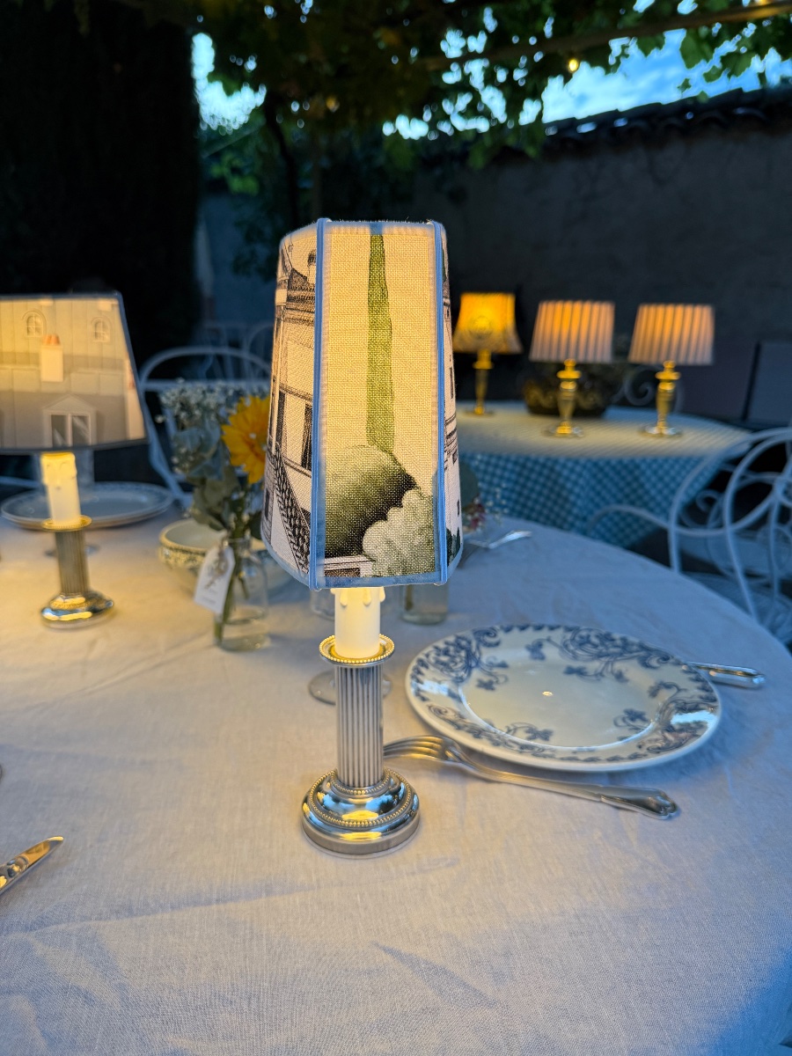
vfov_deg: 71.6
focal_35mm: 24
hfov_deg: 56.8
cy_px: 528
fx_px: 732
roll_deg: +0.2
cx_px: 396
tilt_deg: -15.4
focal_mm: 6.76
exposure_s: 1/60
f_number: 1.78
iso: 250
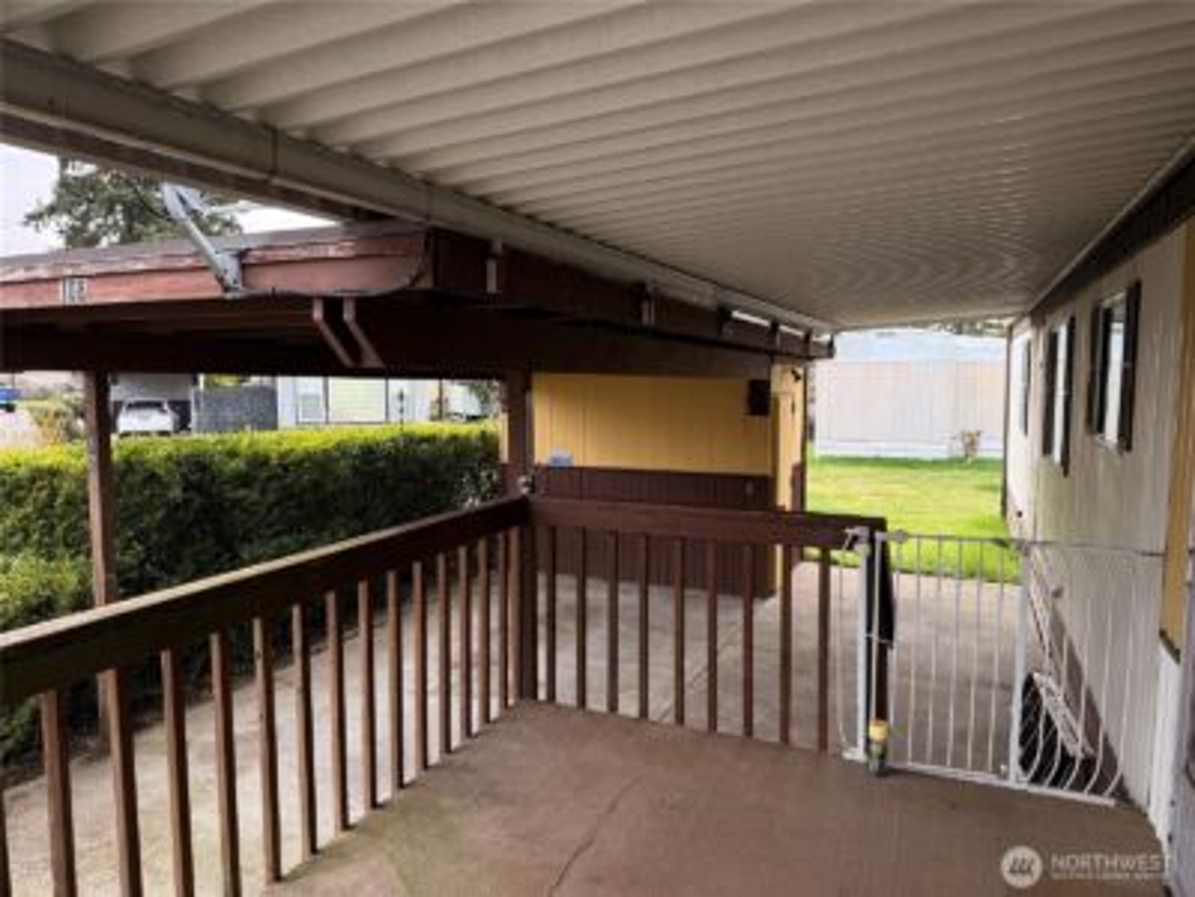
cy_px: 448
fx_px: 829
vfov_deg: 56.8
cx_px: 598
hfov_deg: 71.6
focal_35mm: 24
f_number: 1.78
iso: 80
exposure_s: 1/539
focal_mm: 6.76
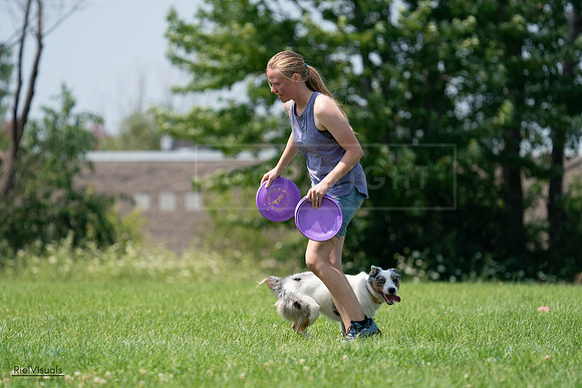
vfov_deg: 4.2
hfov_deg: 6.3
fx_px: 5271
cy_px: 194
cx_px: 291
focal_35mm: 326
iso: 1250
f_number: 6.3
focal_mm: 326
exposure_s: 1/4000
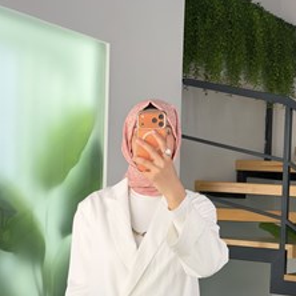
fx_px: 764
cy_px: 219
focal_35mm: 79
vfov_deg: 21.7
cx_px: 140
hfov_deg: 21.9
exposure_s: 1/363
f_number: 1.78
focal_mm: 6.76
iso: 64
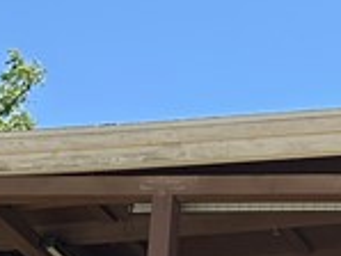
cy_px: 633
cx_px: 799
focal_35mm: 165
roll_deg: -0.8
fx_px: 1627
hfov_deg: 10.4
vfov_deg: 8.2
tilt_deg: +11.4
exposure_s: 1/2252
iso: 80
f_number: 1.78
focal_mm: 6.86
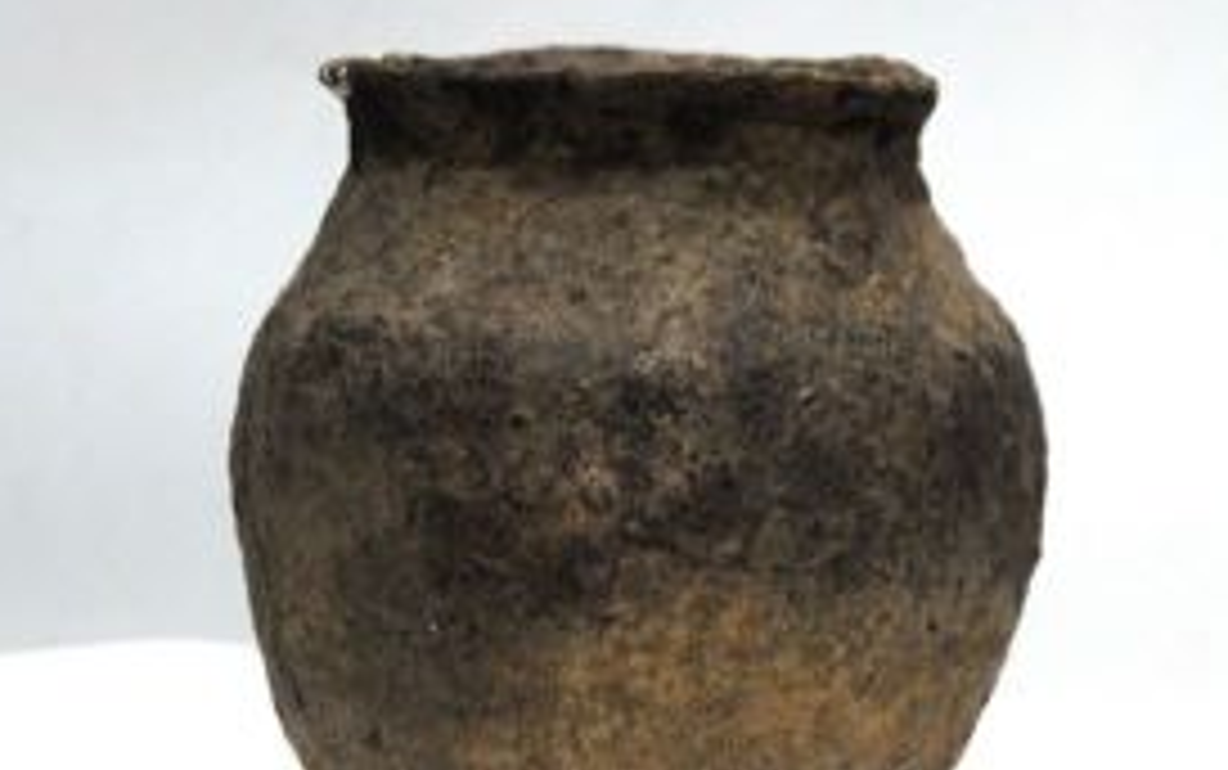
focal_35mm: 94
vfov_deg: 13.9
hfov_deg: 22.1
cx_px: 598
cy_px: 511
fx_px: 3148
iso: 400
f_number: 9
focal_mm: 42
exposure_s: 1/1.6
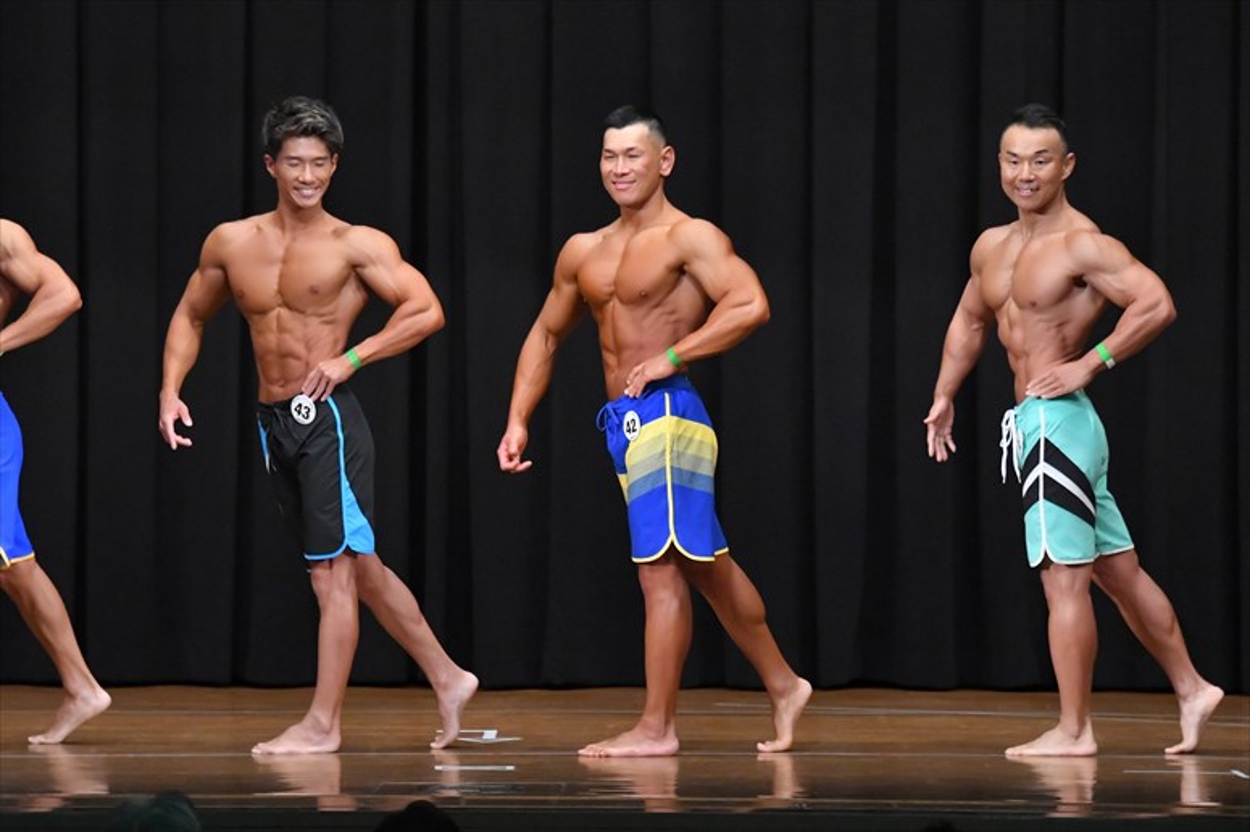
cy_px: 416
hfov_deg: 9.5
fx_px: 7531
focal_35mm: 217
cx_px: 625
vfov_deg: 6.3
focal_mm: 145
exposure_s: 1/400
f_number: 5.6
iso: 8000
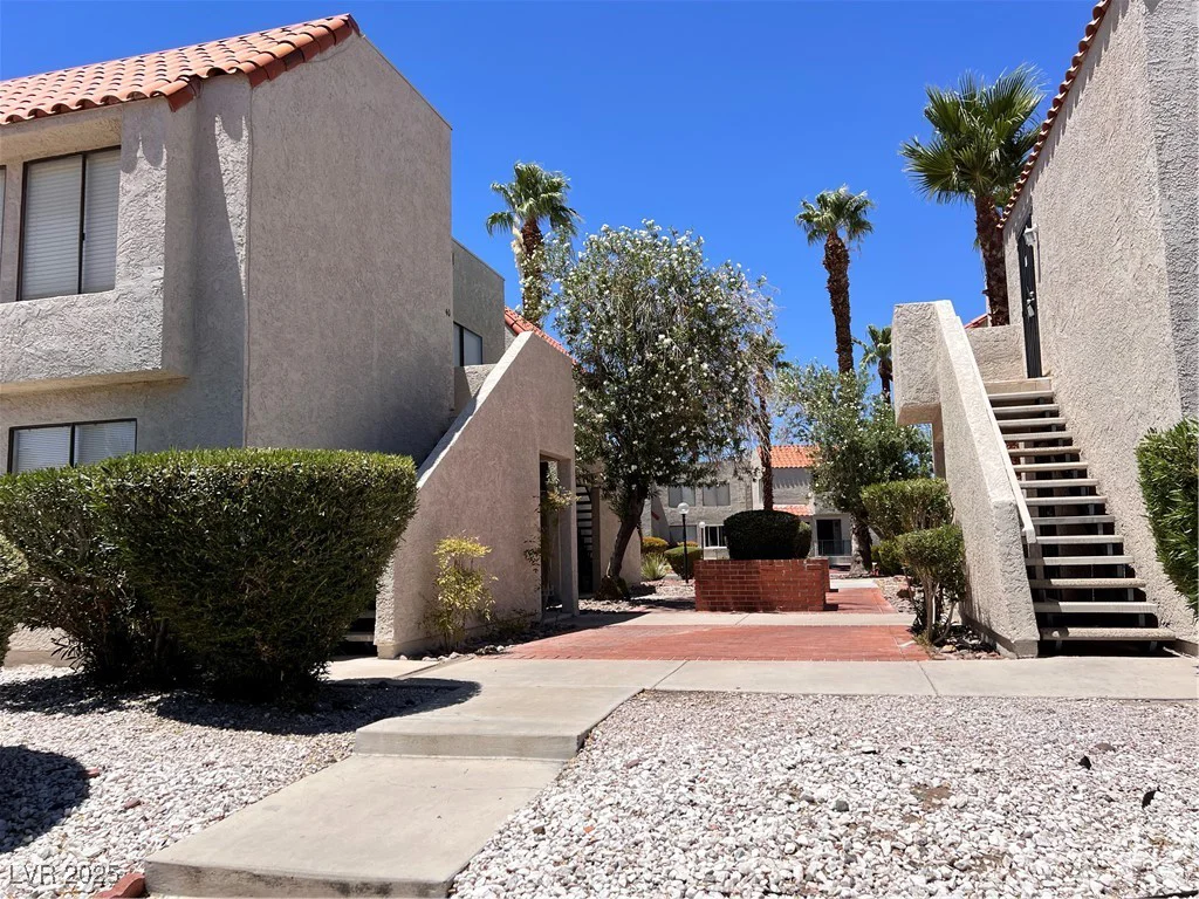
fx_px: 901
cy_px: 450
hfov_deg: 67.3
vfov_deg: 53.1
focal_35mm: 26
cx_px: 600
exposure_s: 1/5882
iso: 50
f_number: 1.5
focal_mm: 5.7
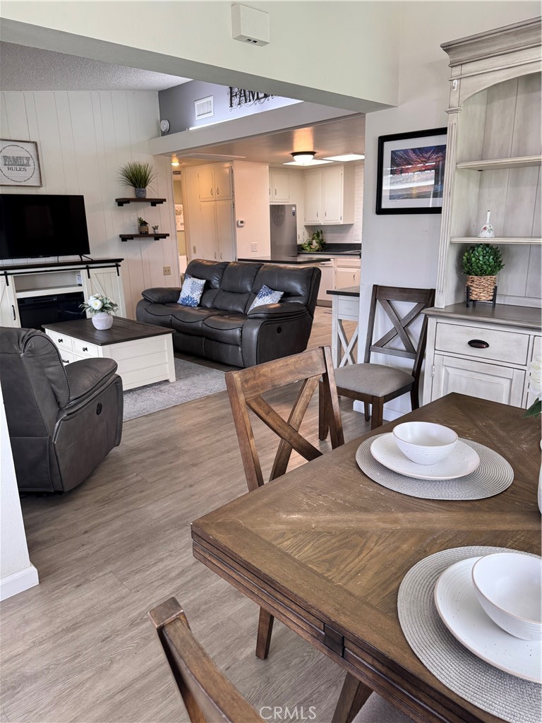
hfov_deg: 56.8
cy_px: 362
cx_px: 271
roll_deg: +1.2
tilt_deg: -14.9
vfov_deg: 71.6
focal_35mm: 24
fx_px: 501
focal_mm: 6.76
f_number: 1.78
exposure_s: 1/120
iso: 160
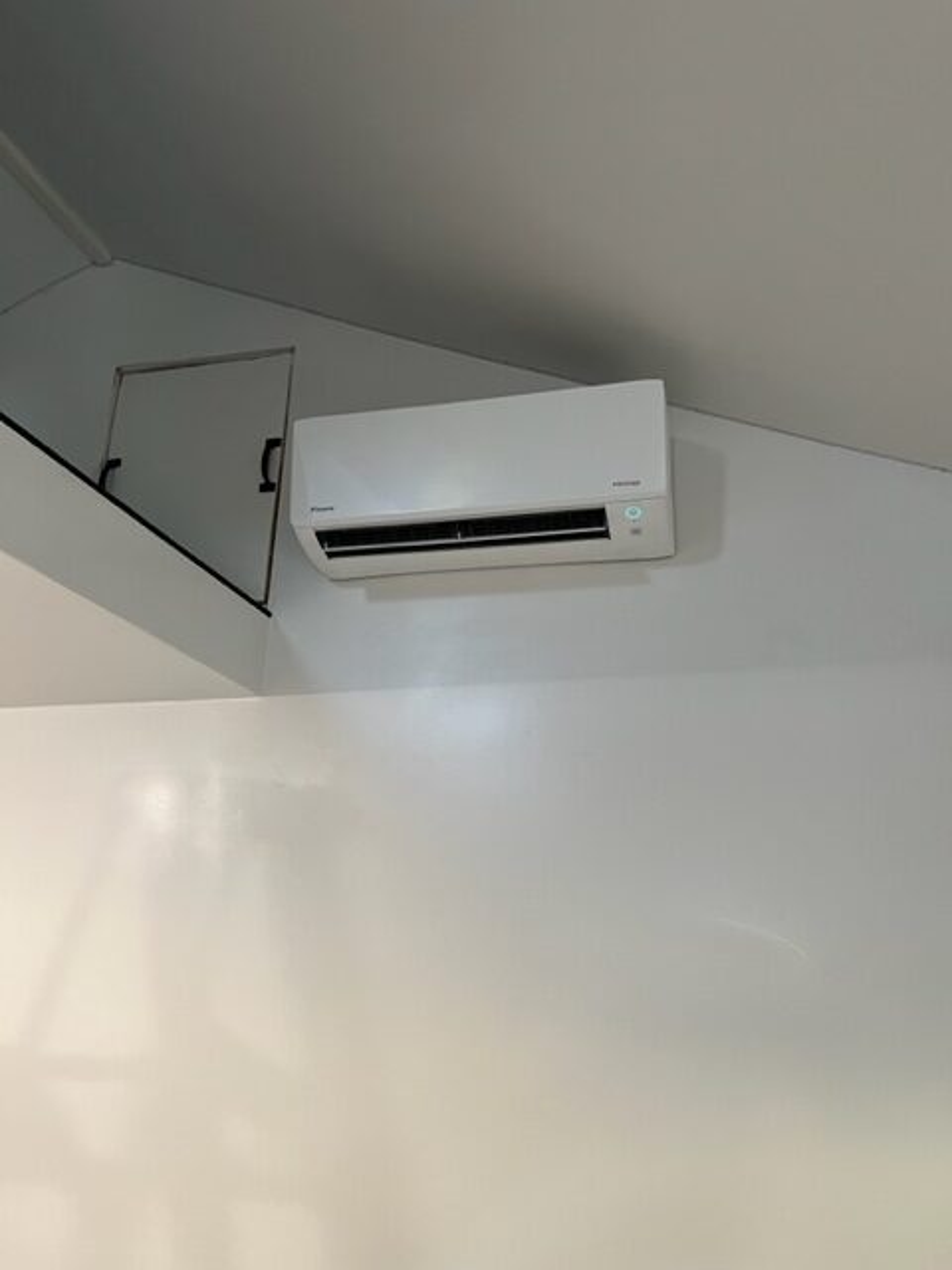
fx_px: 953
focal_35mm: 26
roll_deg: -2.3
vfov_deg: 67.3
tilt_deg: +19.0
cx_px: 476
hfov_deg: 53.1
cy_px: 635
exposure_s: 1/60
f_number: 1.6
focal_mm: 5.1
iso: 125
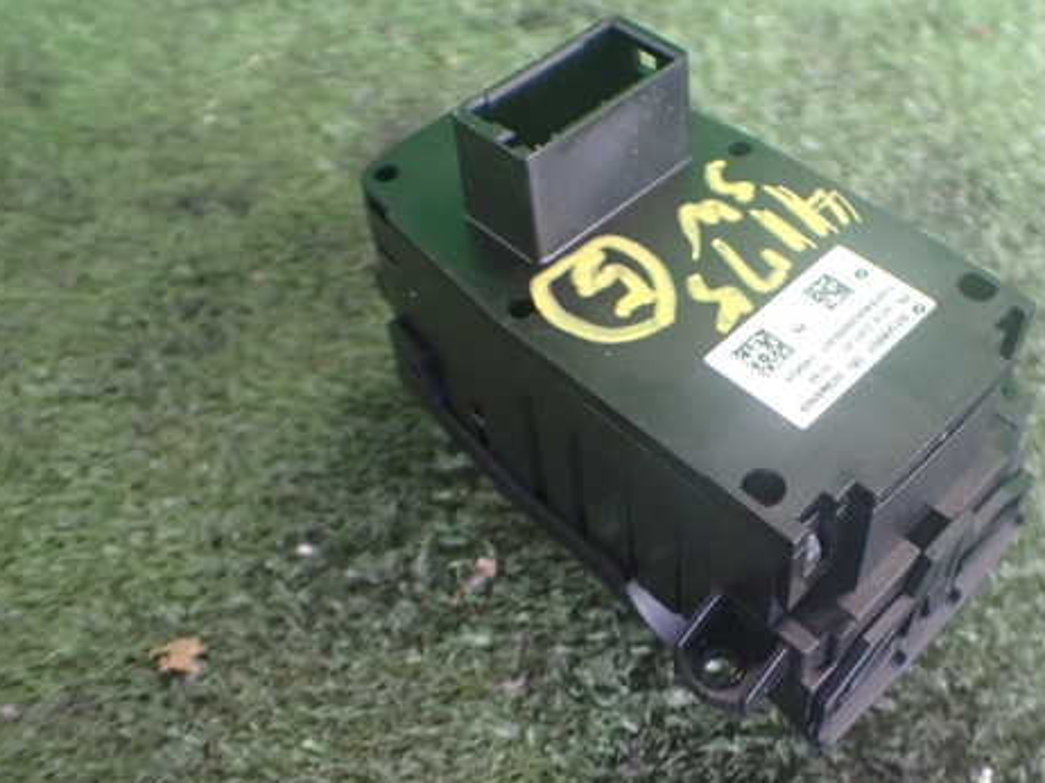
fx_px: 1177
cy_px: 380
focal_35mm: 39
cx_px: 665
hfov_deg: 47.4
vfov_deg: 36.8
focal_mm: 5.4
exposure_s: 1/60
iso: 800
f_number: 2.3
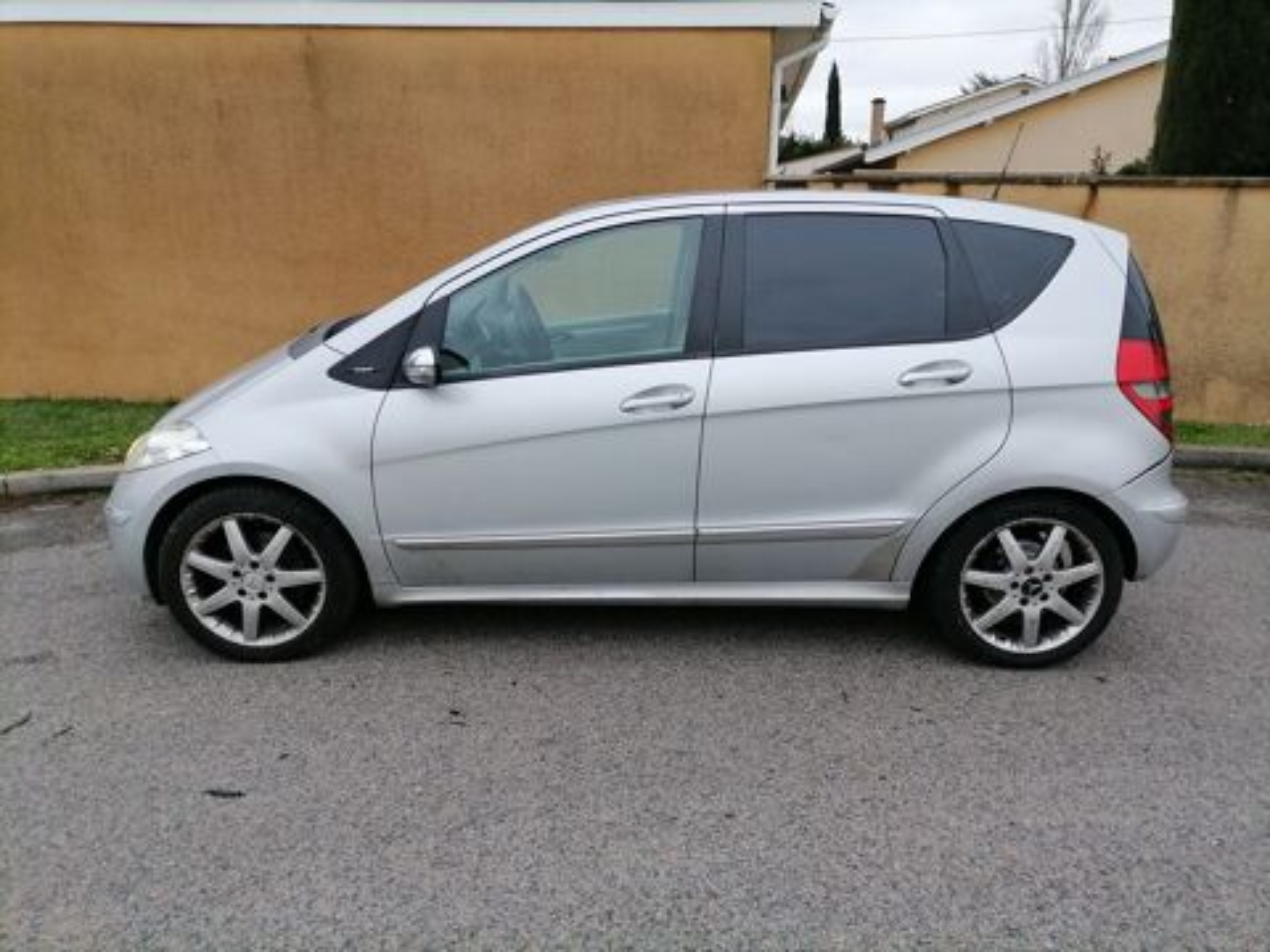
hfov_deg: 65.3
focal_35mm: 27
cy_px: 476
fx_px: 991
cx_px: 635
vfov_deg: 51.4
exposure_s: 1/100
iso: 160
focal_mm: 5.4
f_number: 1.8
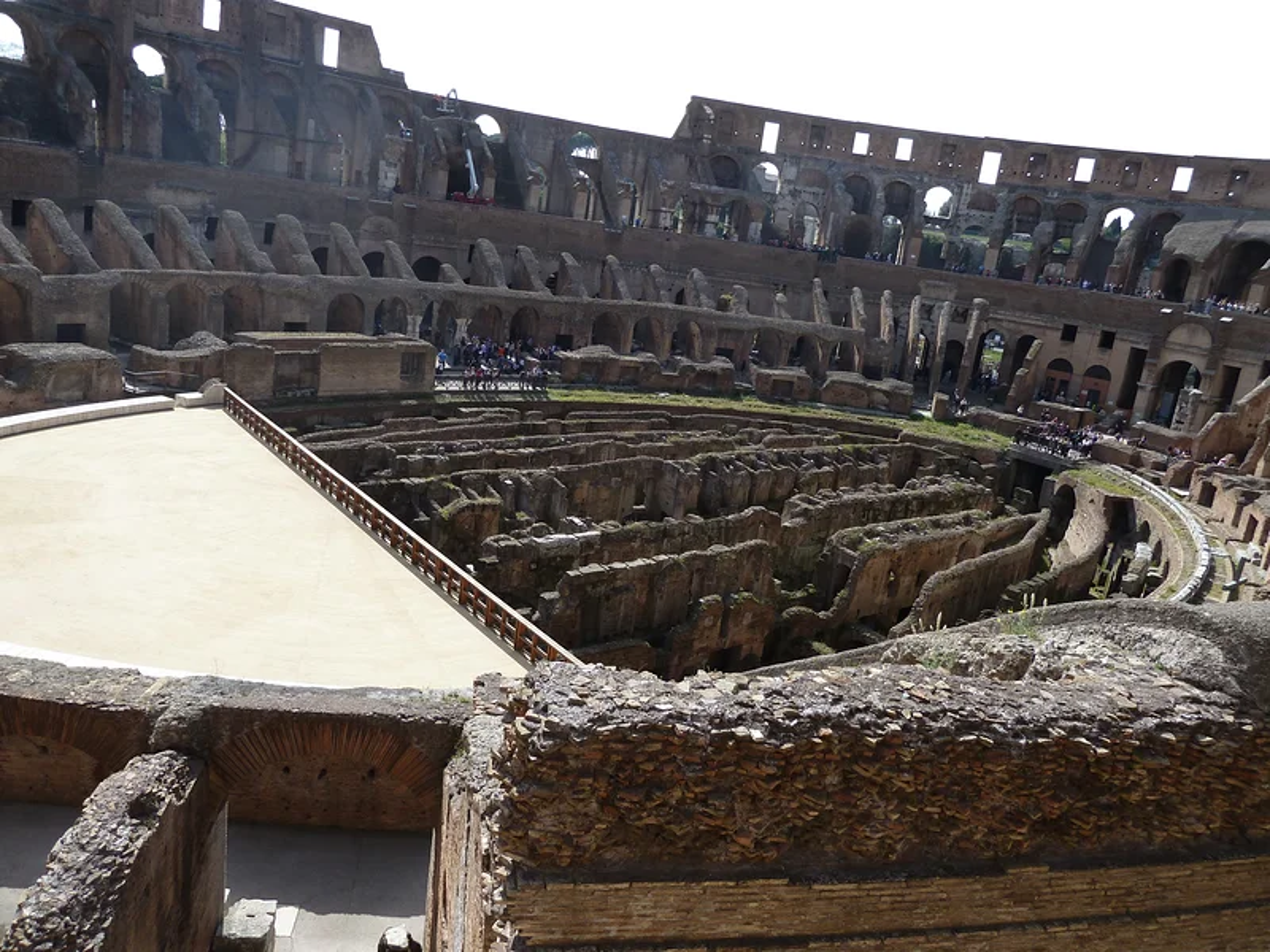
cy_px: 476
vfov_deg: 54.9
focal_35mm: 25
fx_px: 917
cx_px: 635
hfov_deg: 69.4
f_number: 4
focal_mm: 4.1
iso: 80
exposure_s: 1/320
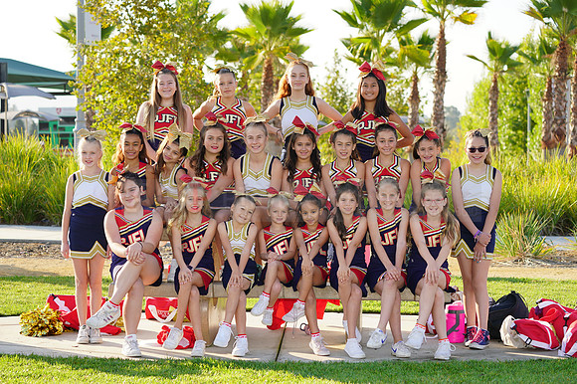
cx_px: 288
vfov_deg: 13.7
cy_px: 192
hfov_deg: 20.4
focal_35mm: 100
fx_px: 1602
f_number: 5
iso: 100
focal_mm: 100
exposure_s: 1/250
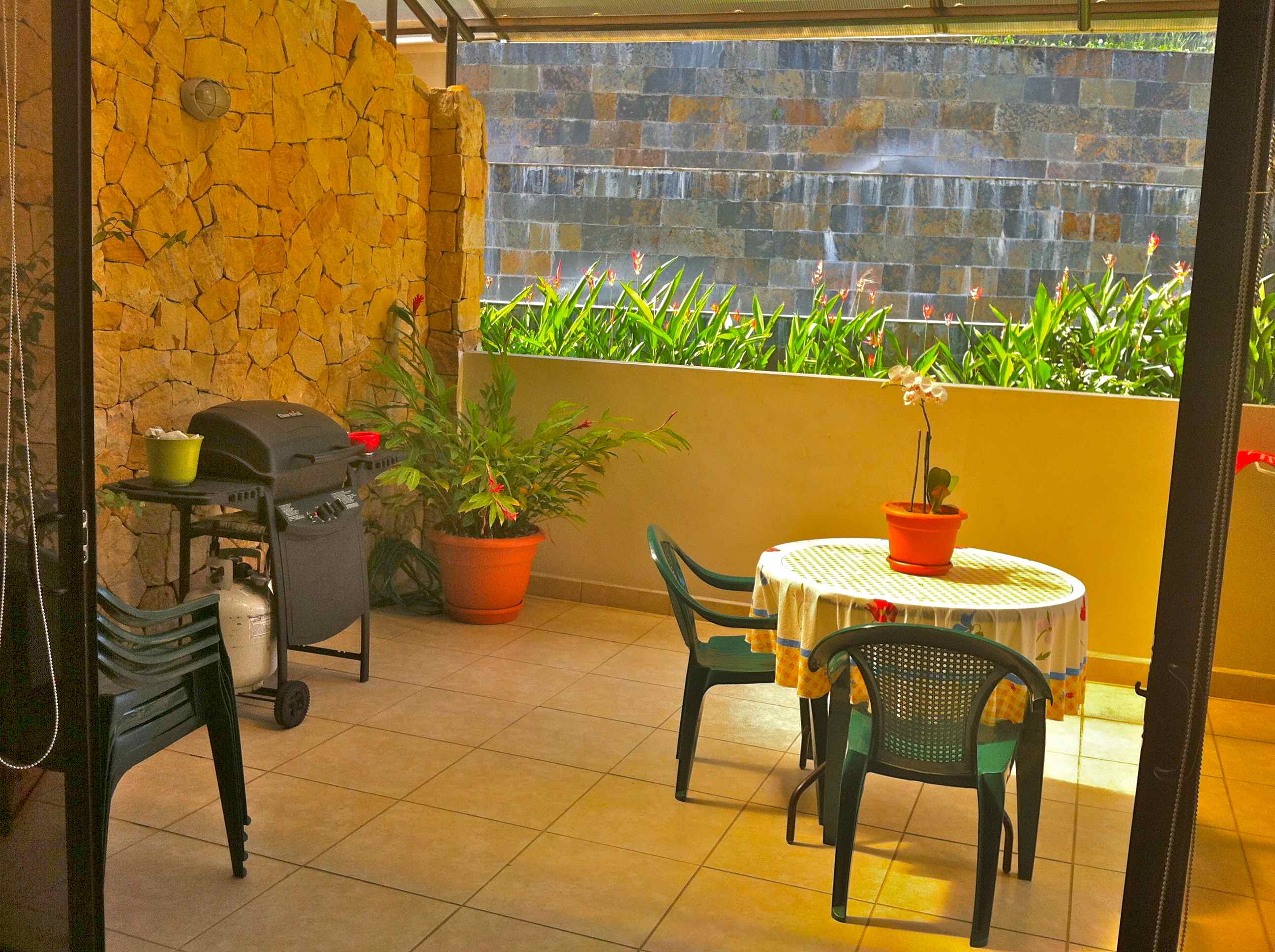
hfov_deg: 52.7
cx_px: 638
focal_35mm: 35
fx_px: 1287
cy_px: 476
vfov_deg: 40.6
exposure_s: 1/209
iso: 80
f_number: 2.8
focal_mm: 3.85
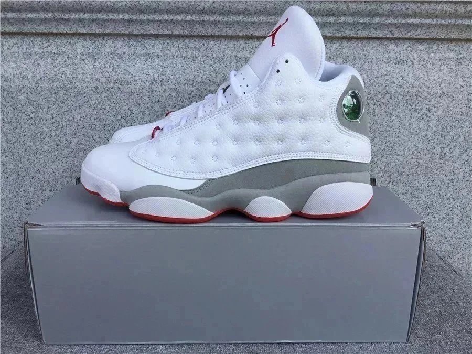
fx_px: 423
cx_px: 236
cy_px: 177
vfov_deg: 45.4
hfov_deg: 58.4
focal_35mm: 31
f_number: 2.4
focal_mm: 3.3
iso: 25
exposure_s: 1/608
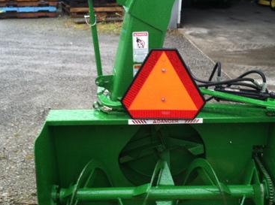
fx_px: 412
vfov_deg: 27.9
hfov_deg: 36.8
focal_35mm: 52
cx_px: 155
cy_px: 110
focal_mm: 3.85
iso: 160
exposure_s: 1/15
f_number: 2.8
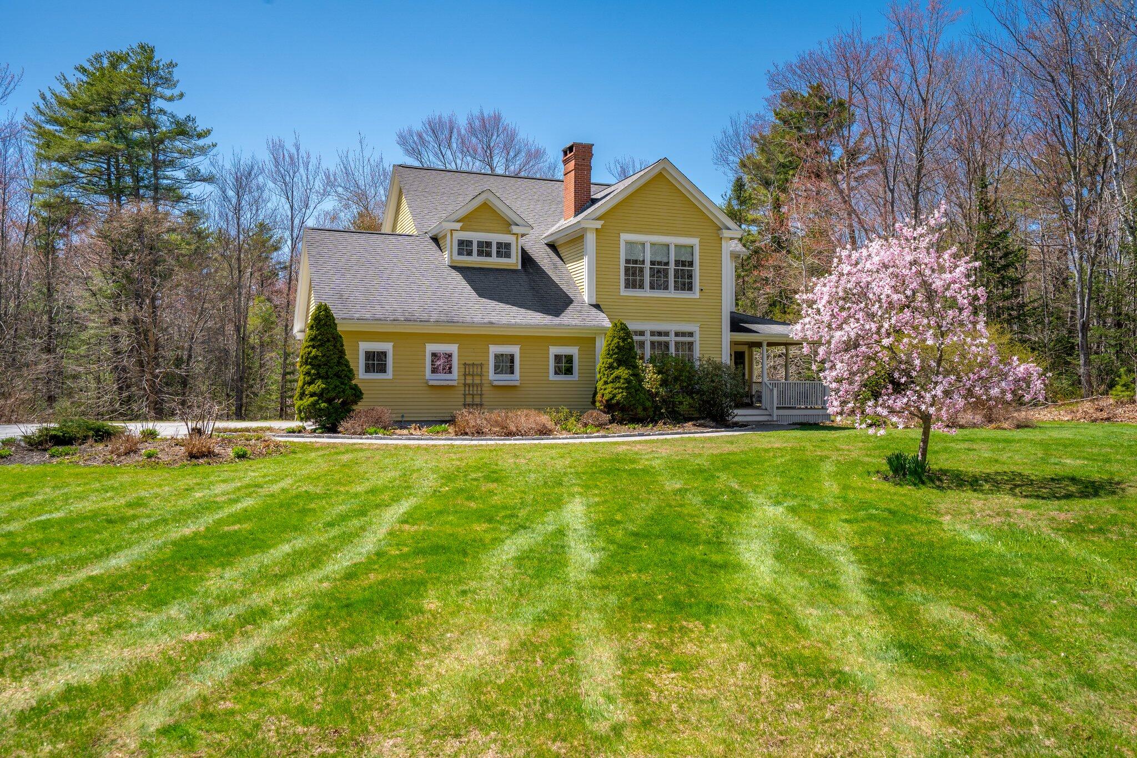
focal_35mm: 29
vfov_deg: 45.0
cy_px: 379
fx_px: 916
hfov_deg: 63.7
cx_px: 568
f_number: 9
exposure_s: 1/100
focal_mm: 29
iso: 50
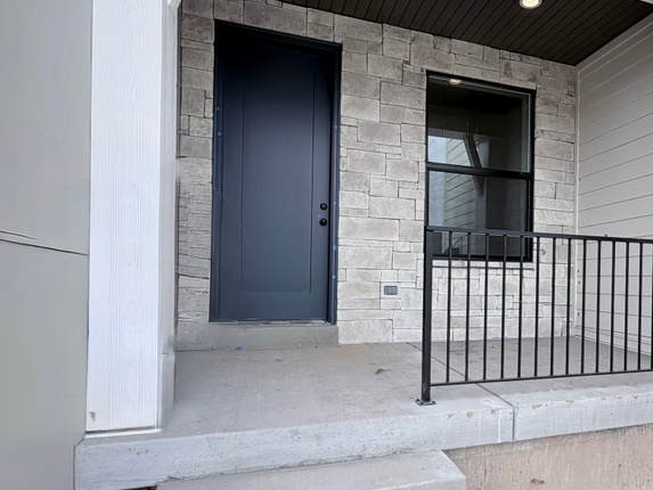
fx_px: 472
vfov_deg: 54.7
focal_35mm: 25
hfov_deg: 66.7
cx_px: 456
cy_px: 281
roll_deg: -0.4
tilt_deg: -0.4
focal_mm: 2.22
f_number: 2.2
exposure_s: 1/502
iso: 50
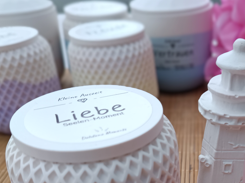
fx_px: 368
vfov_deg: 26.6
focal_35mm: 52
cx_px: 192
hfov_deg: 35.7
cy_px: 182
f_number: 1.7
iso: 51
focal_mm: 5.31
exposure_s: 1/519
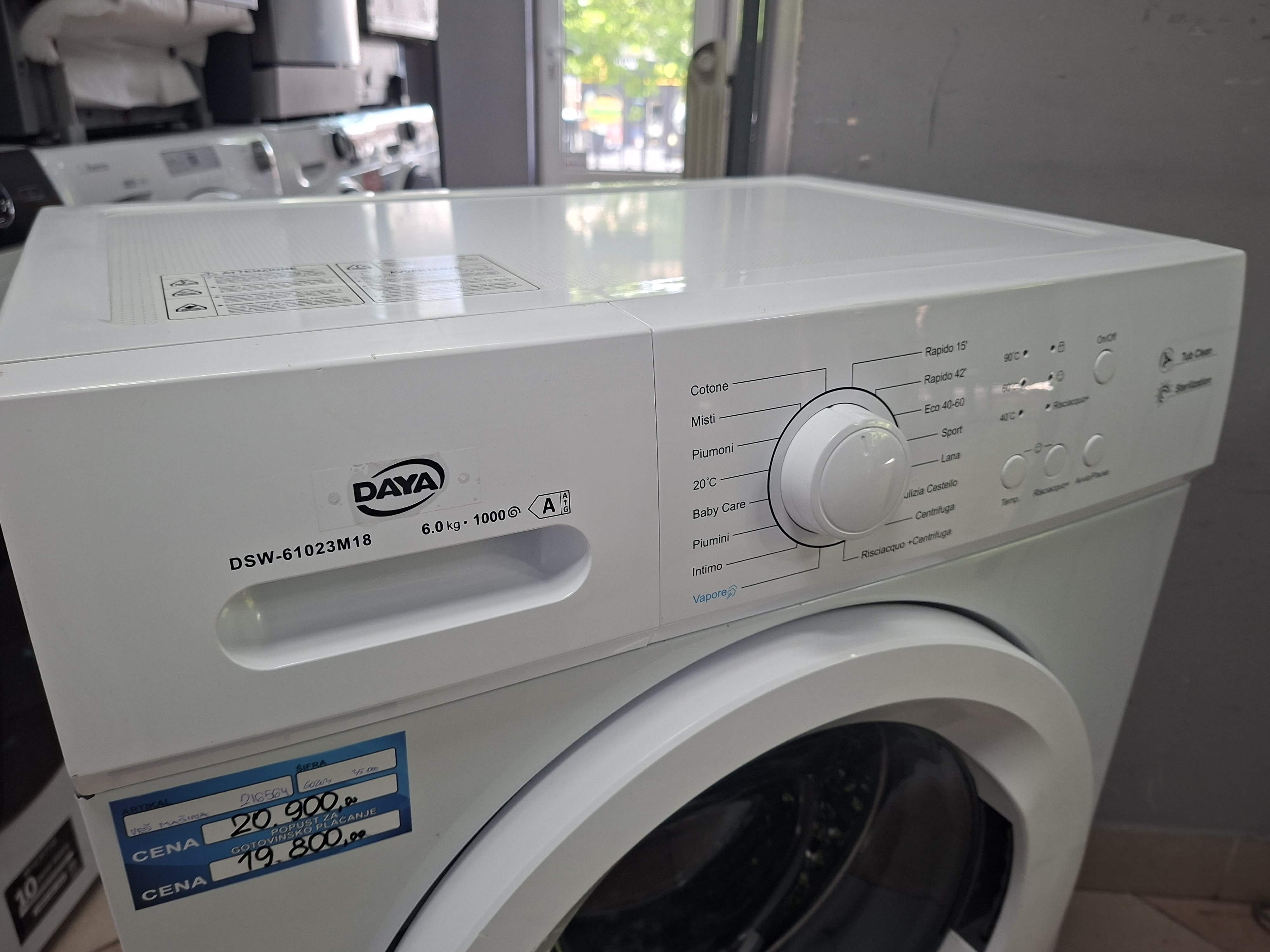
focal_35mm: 23
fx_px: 844
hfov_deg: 73.9
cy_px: 476
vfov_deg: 58.9
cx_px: 635
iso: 200
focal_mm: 5.54
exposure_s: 1/100
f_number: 1.8
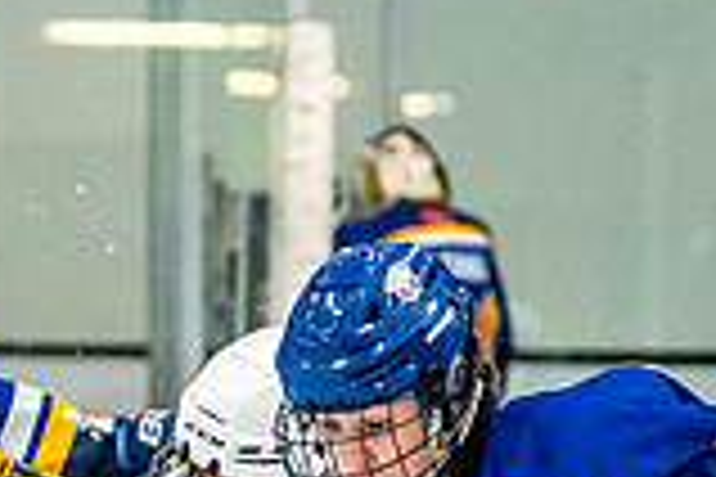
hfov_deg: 3.8
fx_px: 10858
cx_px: -126
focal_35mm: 546
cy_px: 780
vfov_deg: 2.5
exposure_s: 1/1250
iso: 3200
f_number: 2.8
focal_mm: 98
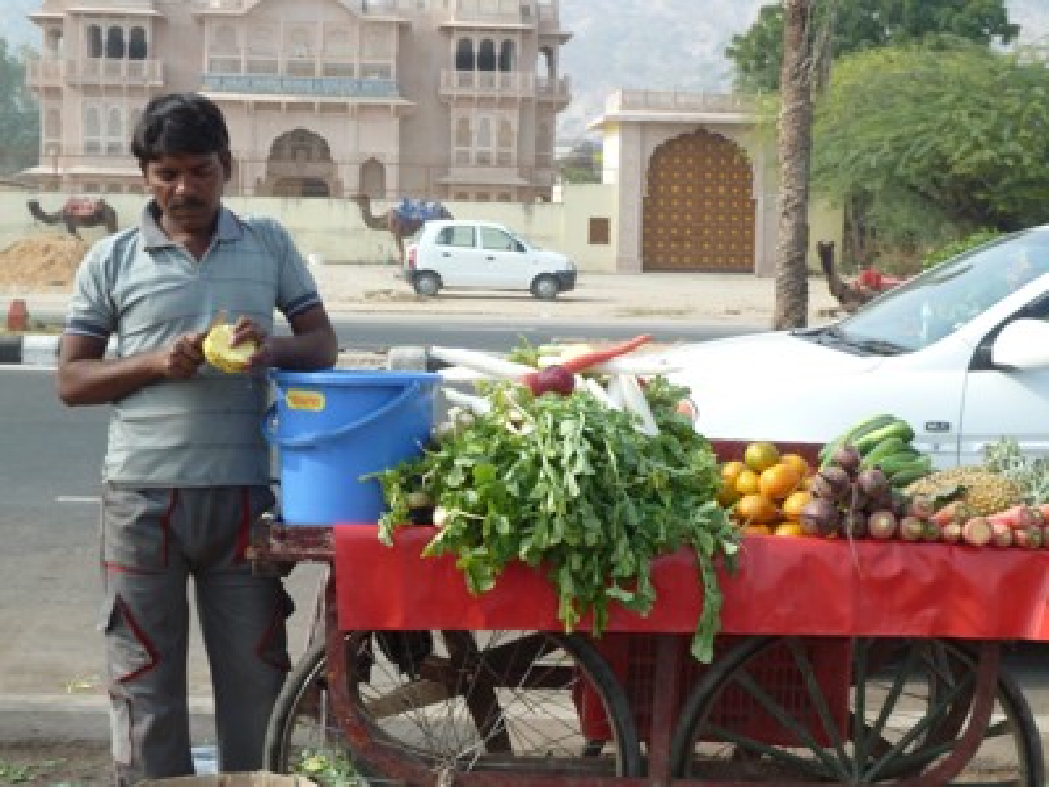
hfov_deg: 34.9
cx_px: 524
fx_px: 1667
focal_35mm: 55
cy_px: 394
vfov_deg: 26.6
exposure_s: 1/320
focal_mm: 9.1
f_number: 3.9
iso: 100
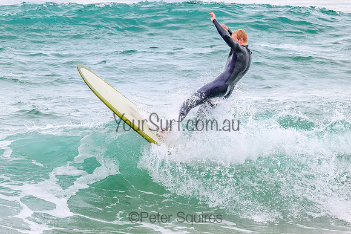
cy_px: 111
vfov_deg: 1.9
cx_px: 172
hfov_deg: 2.8
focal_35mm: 730
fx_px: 7121
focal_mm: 630
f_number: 11
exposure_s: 1/2000
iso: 1400
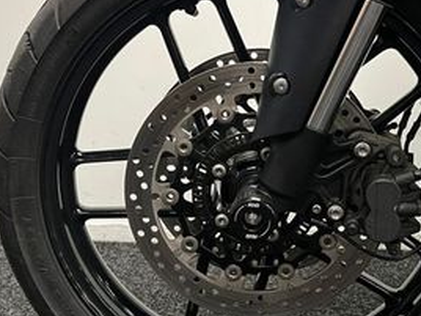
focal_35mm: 62
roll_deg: +0.2
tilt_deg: -6.0
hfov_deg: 31.1
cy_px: 108
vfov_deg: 23.6
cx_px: 245
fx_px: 754
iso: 160
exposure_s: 1/50
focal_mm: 5.1
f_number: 1.6
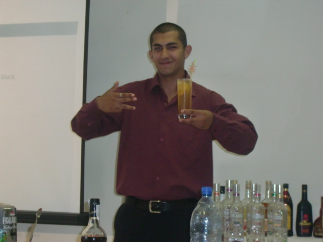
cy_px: 121
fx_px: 1045
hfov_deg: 17.6
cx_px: 162
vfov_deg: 13.2
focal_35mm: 112
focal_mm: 19.6
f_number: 5.8
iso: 400
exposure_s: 1/60
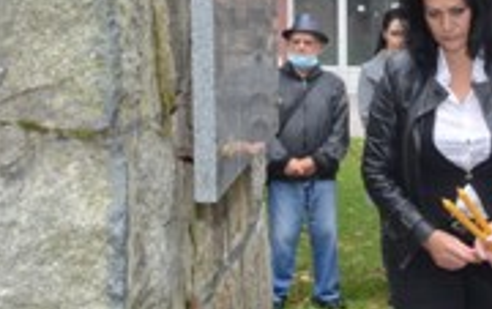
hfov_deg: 15.2
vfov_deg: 10.1
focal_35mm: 130
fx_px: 1745
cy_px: 279
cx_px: 672
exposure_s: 1/50
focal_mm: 24
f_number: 9
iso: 500
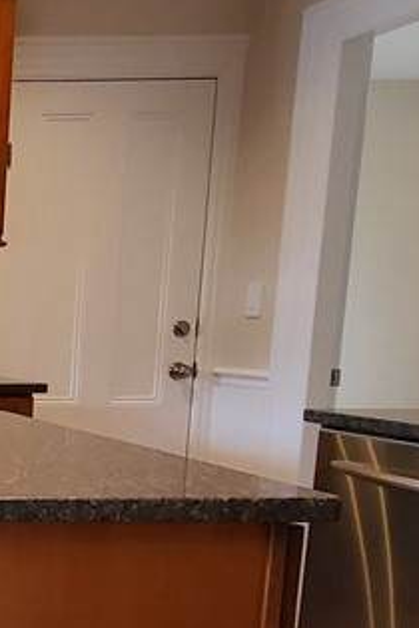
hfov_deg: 19.6
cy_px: 429
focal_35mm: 44
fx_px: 768
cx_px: -389
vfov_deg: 43.7
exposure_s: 1/59
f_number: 2.2
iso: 400
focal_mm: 2.2
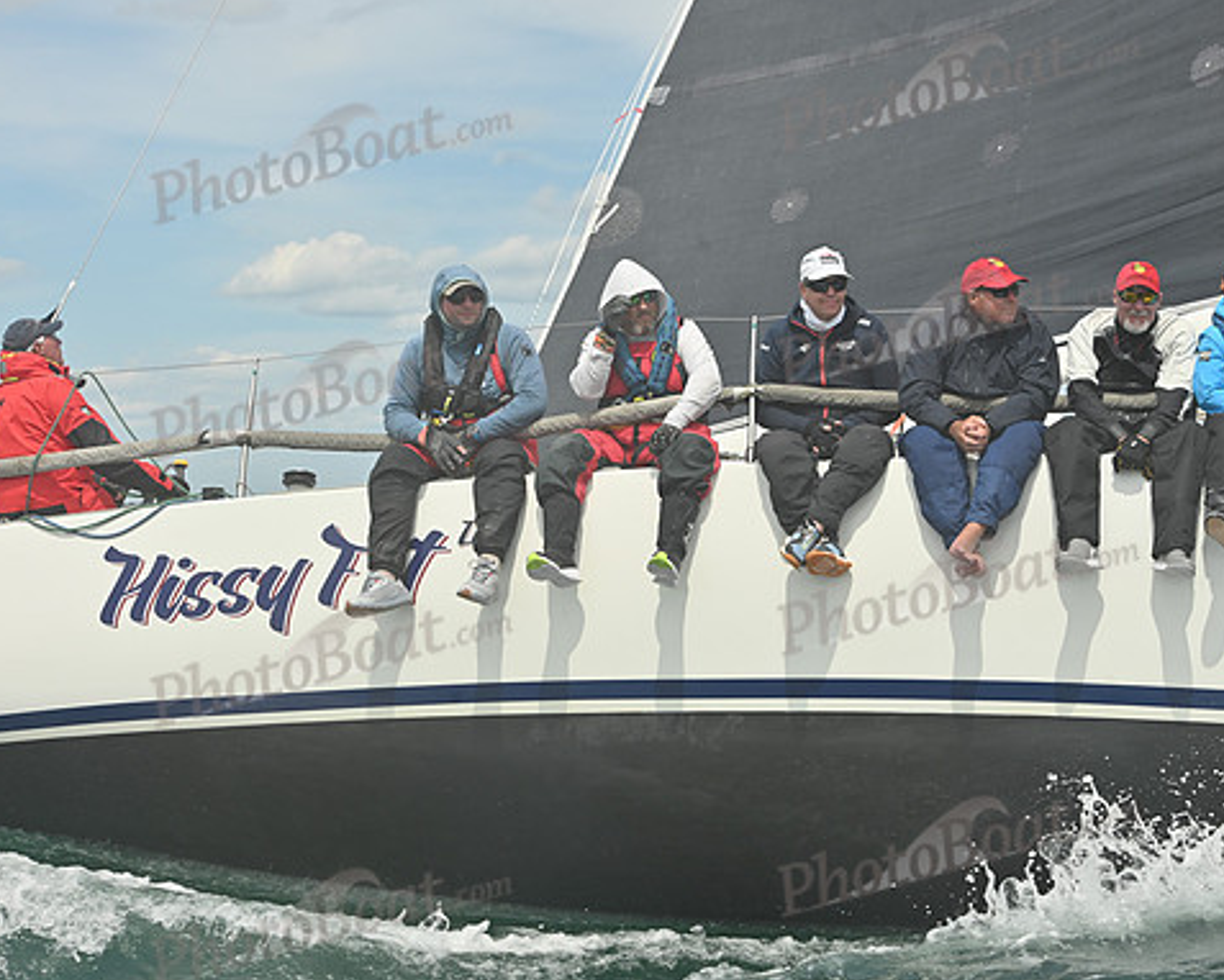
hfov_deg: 19.7
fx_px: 3515
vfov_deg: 15.9
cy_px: 491
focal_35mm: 97
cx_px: 647
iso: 320
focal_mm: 85
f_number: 11
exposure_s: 1/1250
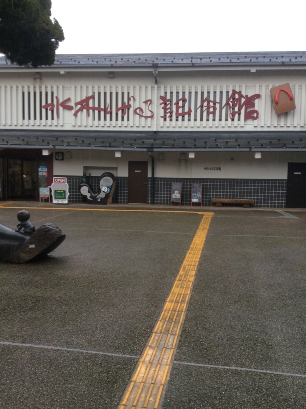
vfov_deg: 56.9
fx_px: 378
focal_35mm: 32
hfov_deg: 44.1
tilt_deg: -4.9
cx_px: 153
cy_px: 204
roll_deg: -1.7
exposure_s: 1/152
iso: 32
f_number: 2.4
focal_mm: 3.3
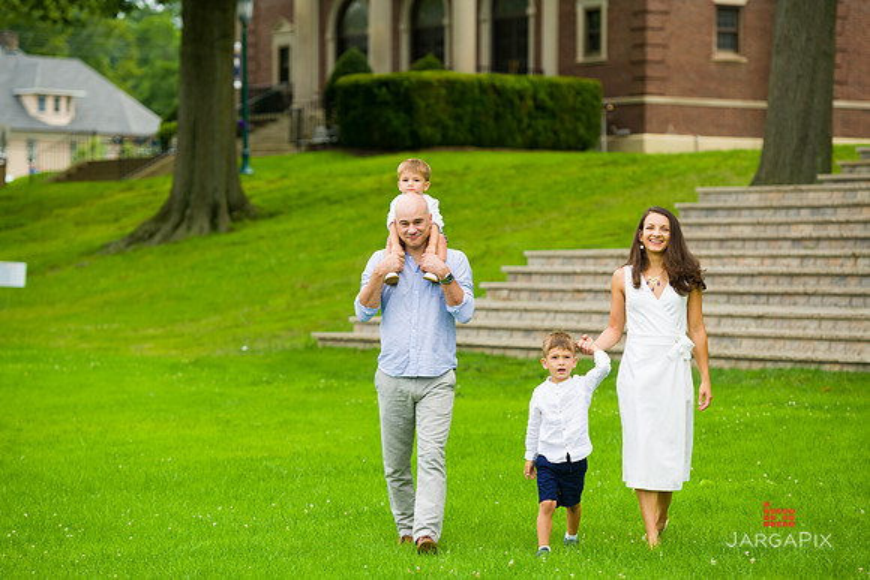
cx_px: 435
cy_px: 290
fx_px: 3021
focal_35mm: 125
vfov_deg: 11.0
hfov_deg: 16.4
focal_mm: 125
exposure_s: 1/500
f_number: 4
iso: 200
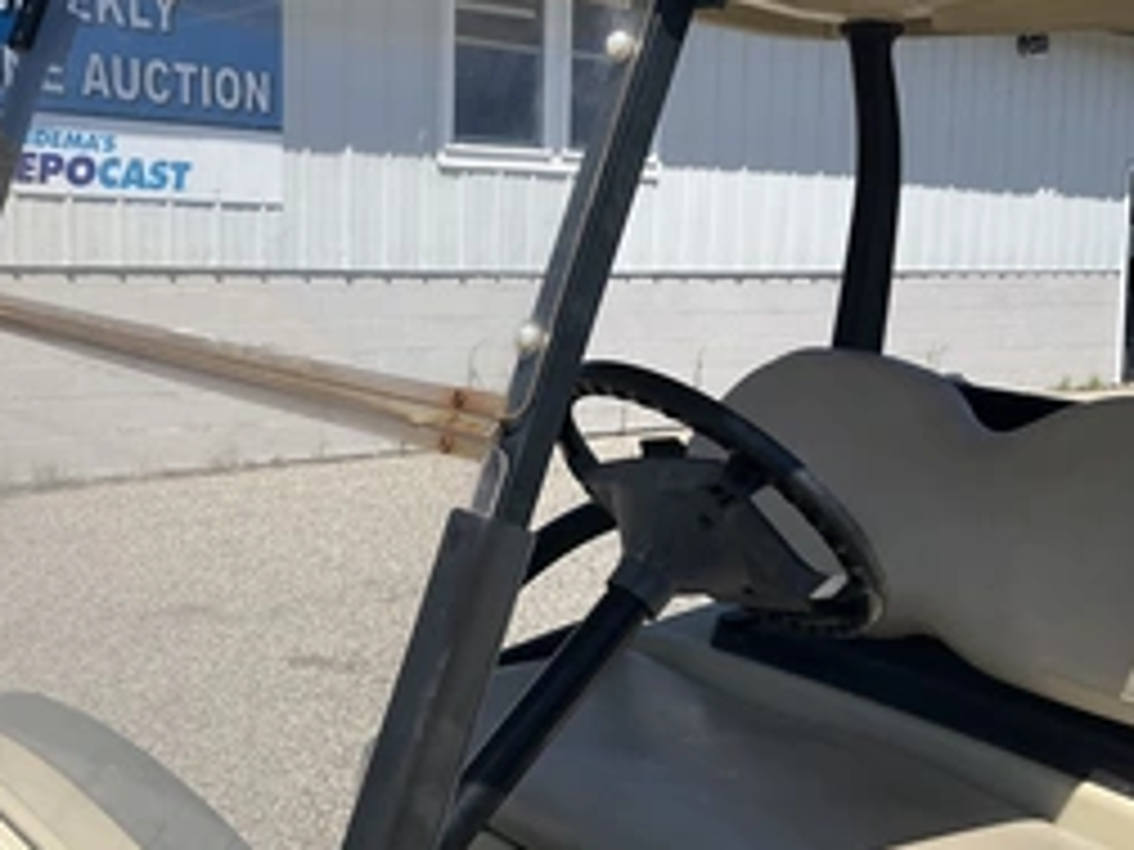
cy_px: 450
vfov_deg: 31.5
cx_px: 454
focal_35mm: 46
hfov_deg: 41.1
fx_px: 1507
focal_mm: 3
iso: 25
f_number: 1.8
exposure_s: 1/3125
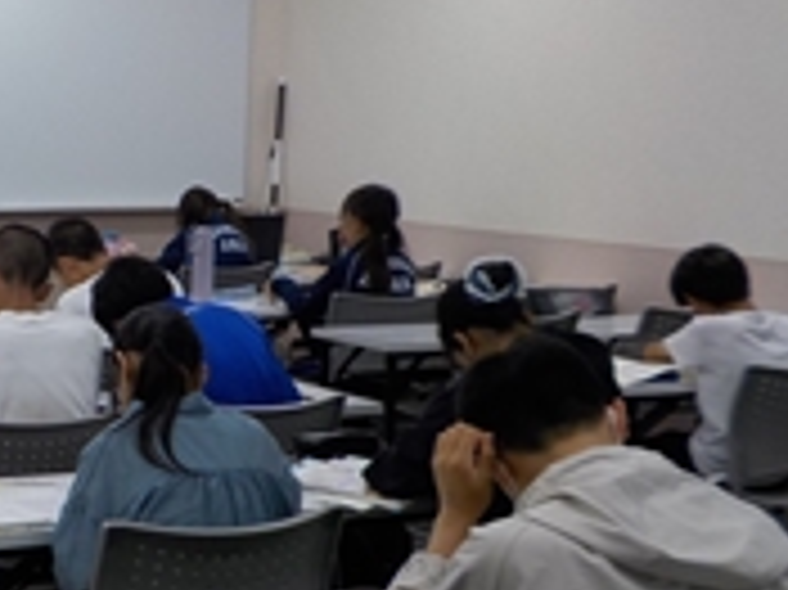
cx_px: -95
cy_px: 302
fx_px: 1752
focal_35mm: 77
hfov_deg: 23.7
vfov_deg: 19.1
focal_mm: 4.1
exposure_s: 1/50
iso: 125
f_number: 3.3
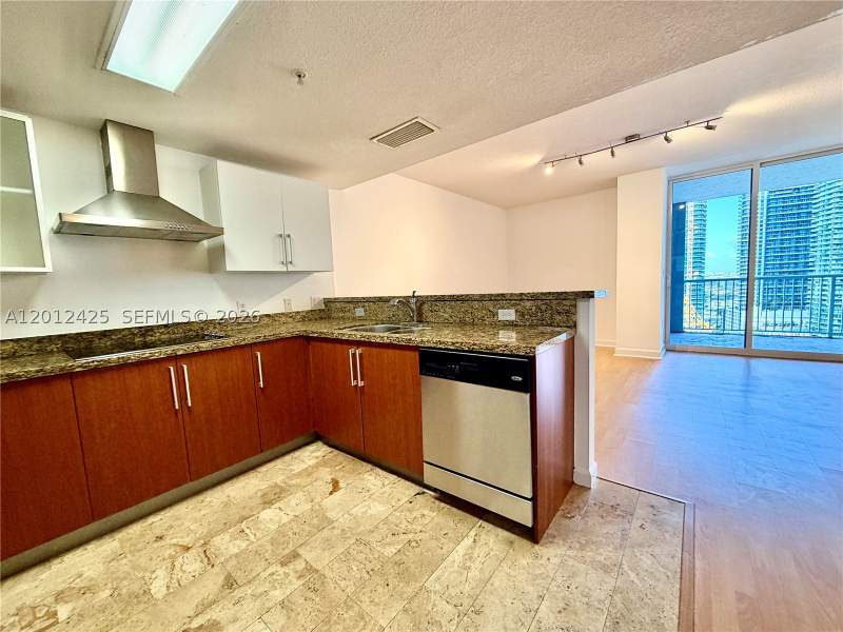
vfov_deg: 85.7
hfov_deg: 102.1
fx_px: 341
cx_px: 422
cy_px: 316
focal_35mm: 14
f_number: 2.2
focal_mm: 2.22
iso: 200
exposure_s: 1/60
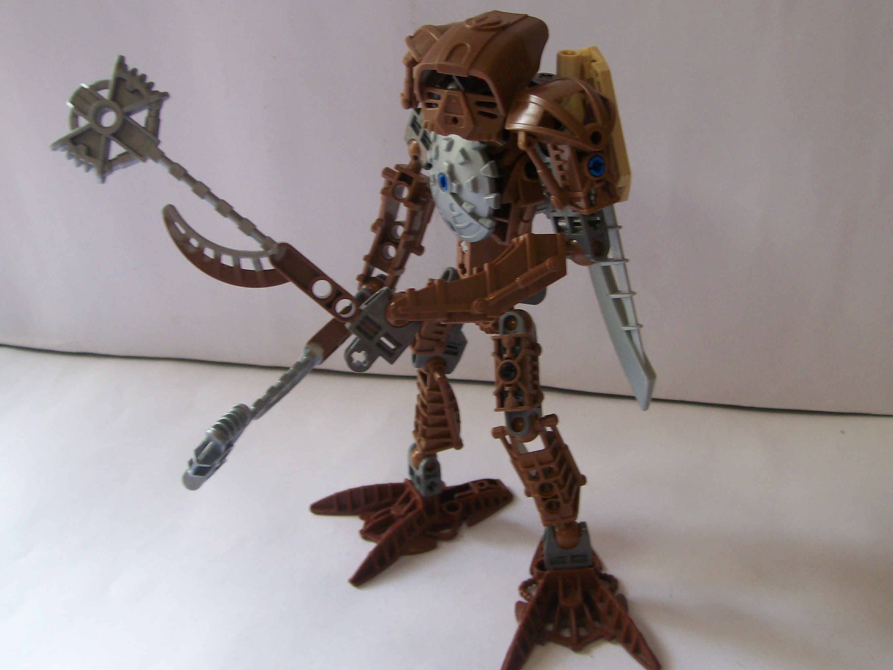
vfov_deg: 34.3
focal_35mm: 42
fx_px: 1084
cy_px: 310
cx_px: 442
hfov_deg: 44.8
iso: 80
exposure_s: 1/56.1
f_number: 2.7
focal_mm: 6
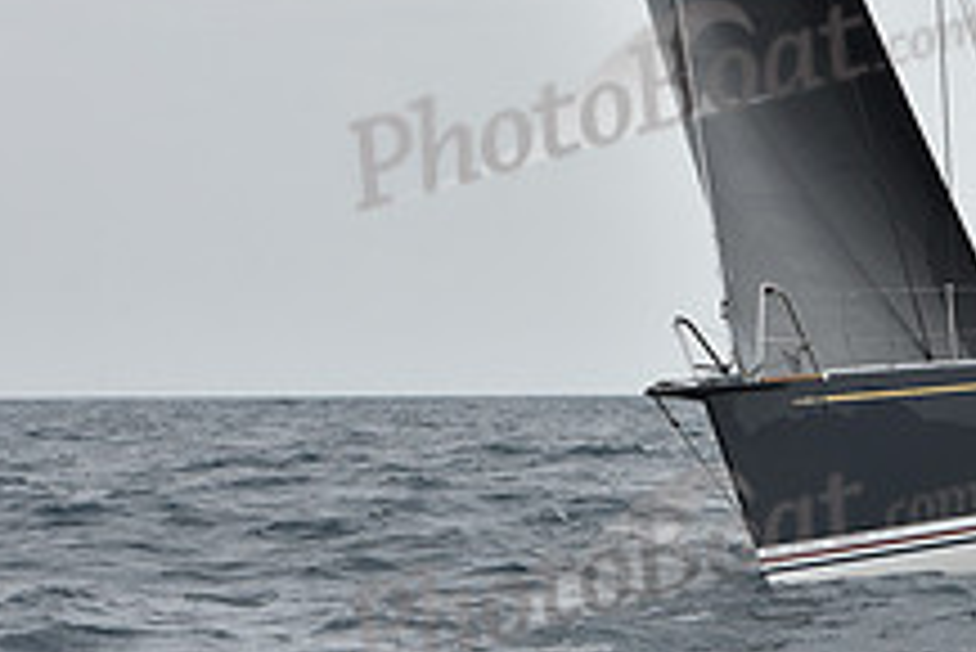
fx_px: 7108
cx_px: 1219
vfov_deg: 5.3
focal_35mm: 262
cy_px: 263
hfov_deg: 7.8
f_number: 10
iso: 250
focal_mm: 98
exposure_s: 1/800
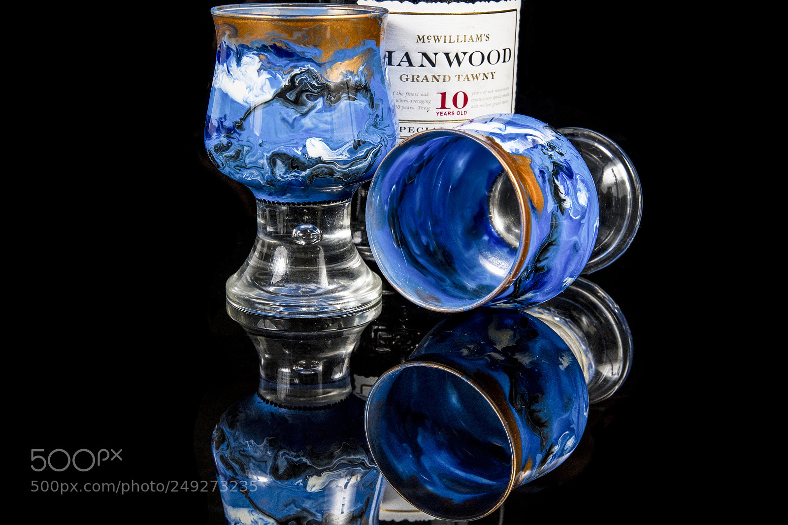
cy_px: 262
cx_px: 394
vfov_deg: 22.6
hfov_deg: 33.4
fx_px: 1313
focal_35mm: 60
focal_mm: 40
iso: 200
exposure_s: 1/60
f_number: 8
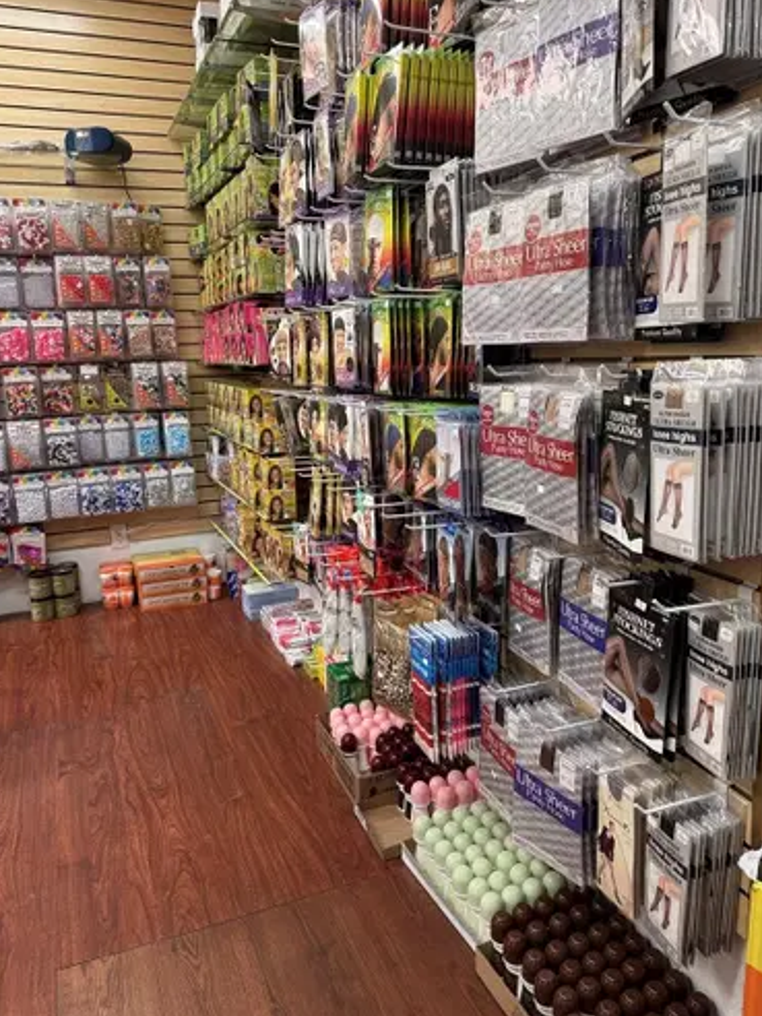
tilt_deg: -8.9
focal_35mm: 26
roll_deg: +0.4
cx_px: 394
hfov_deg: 53.1
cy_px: 495
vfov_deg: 67.3
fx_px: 763
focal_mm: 6.76
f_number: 1.78
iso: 125
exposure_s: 1/120
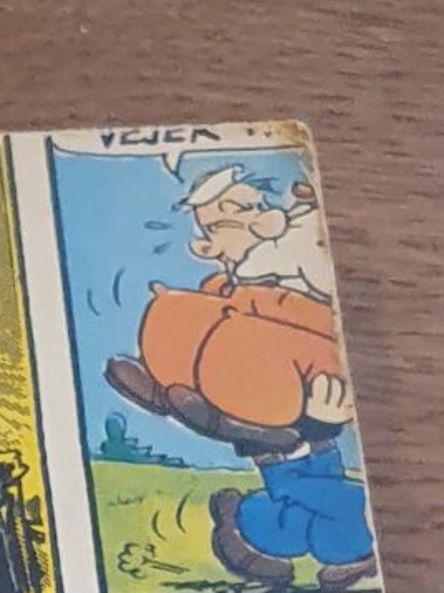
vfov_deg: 9.1
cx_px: -686
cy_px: 1595
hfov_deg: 7.4
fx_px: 3185
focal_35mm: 186
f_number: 1.5
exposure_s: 1/50
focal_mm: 4.32
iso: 250
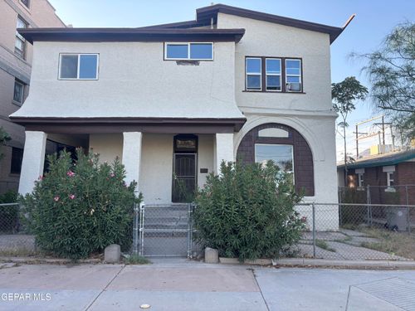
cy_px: 156
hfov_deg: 67.3
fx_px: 312
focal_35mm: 26
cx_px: 208
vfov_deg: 53.1
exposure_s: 1/622
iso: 50
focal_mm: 5.96
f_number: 1.6
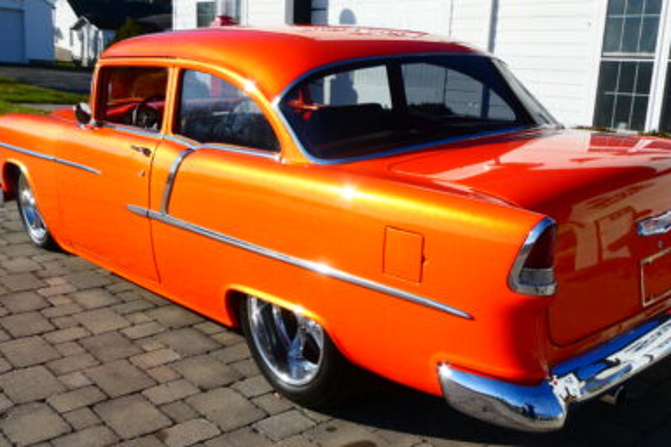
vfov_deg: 34.1
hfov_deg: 49.5
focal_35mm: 39
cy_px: 267
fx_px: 727
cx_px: 372
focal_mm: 4.3
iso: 80
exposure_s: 1/1000
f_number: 4
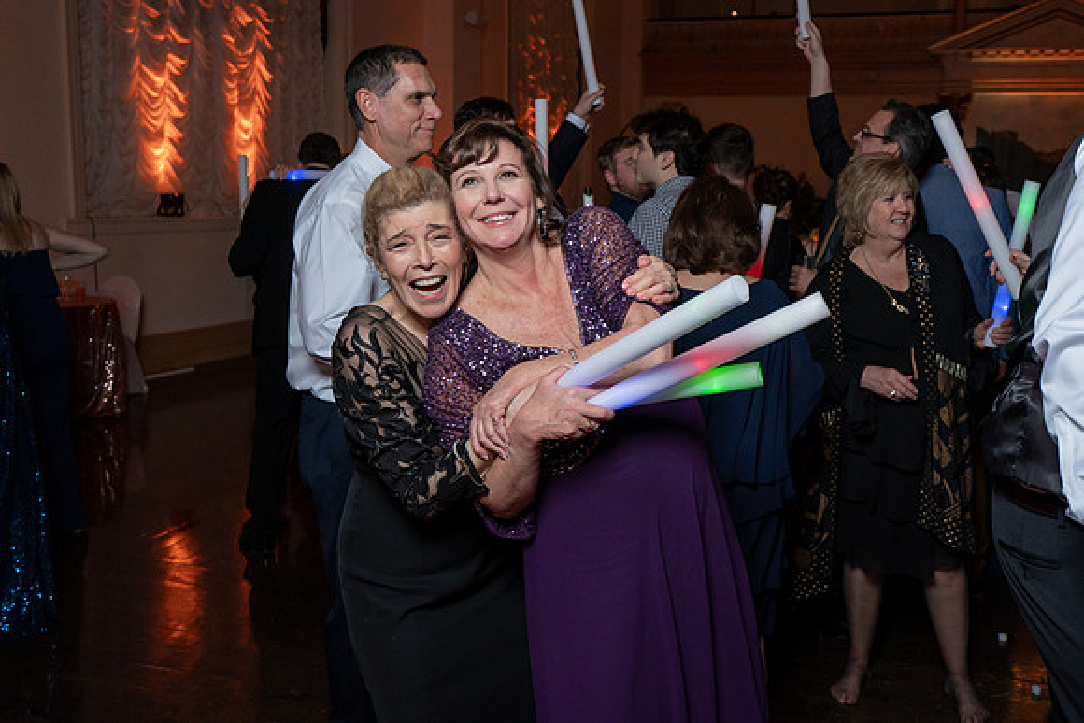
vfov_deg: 38.9
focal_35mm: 34
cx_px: 630
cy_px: 313
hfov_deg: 55.6
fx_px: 1022
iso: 2000
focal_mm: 29
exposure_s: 1/200
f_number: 4
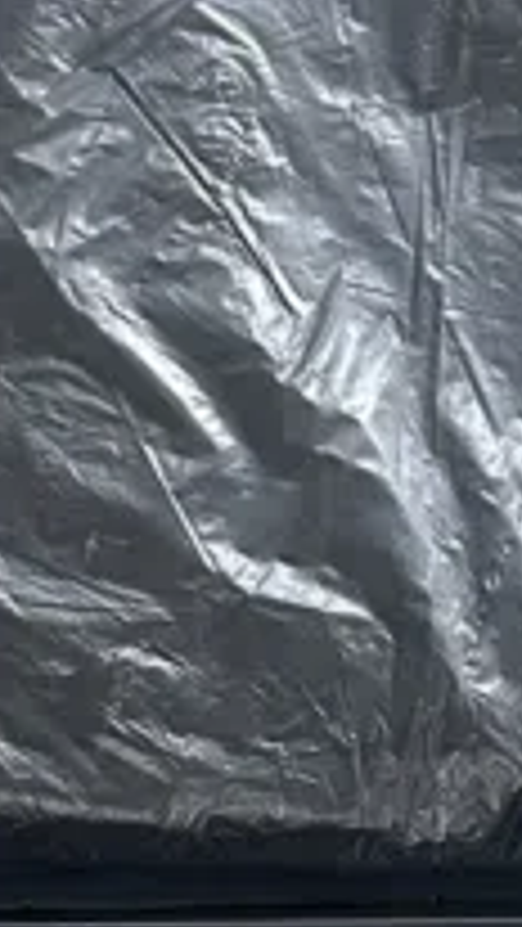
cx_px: 338
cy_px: 860
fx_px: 2164
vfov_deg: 23.5
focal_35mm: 88
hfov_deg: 13.7
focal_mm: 5.7
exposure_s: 1/50
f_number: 1.5
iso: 160
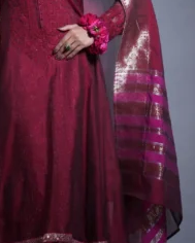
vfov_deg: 13.5
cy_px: 93
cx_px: 31
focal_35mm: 143
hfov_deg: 10.8
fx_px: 1031
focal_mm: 60
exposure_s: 1/160
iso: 640
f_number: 4.5
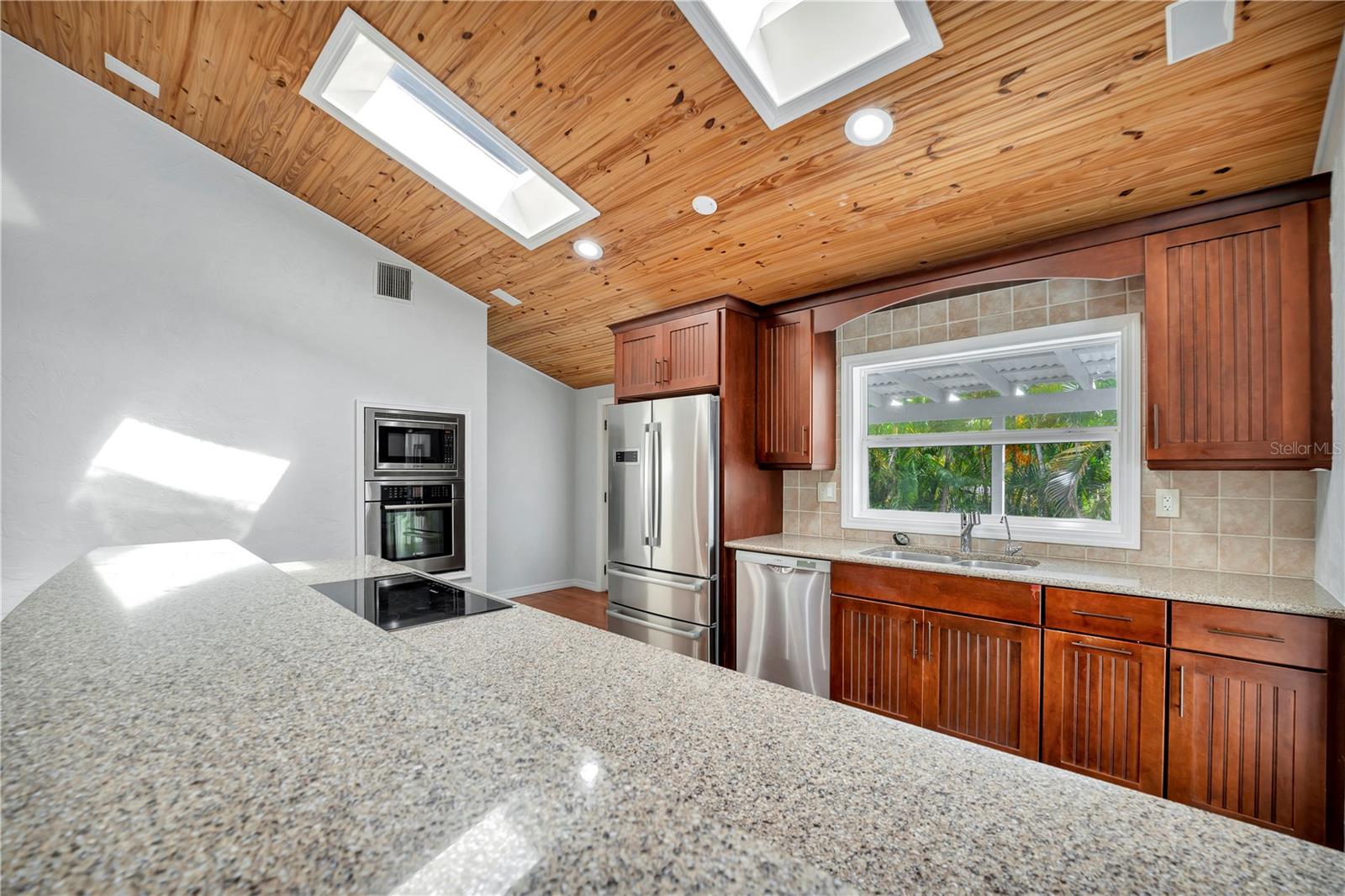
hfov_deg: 104.3
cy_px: 448
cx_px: 672
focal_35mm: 14
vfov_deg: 81.2
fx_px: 523
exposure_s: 1/15
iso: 160
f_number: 6.3
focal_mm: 14
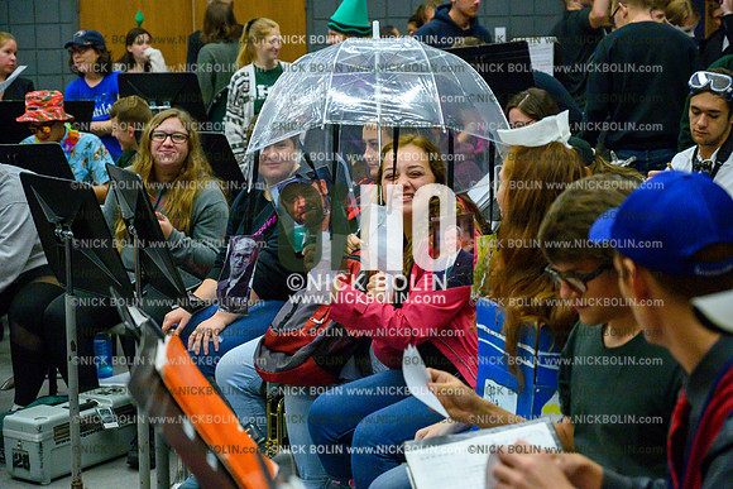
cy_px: 244
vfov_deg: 19.5
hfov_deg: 28.8
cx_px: 366
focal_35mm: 70
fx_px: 1426
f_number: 4.5
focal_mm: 70
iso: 12800
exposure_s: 1/1000
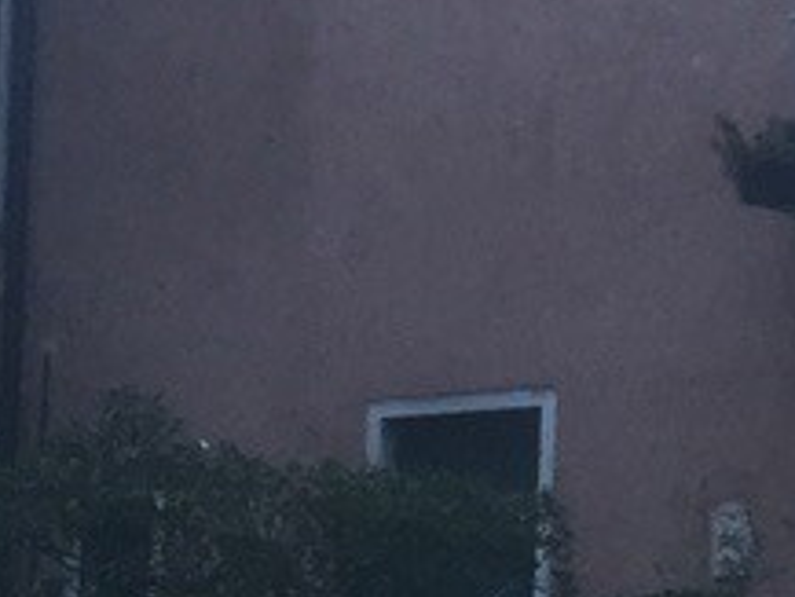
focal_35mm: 137
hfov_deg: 13.1
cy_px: 436
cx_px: 1385
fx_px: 3148
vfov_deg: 10.8
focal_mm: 4.15
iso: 50
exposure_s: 1/33
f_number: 2.2
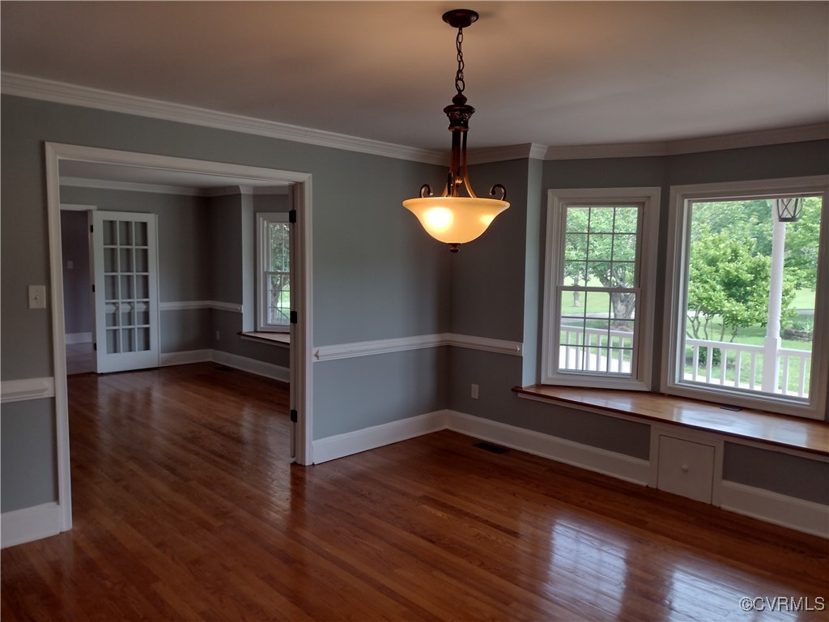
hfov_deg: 65.3
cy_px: 311
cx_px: 414
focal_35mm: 27
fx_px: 647
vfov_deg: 51.4
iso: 100
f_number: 1.7
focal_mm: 4.71
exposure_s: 1/188
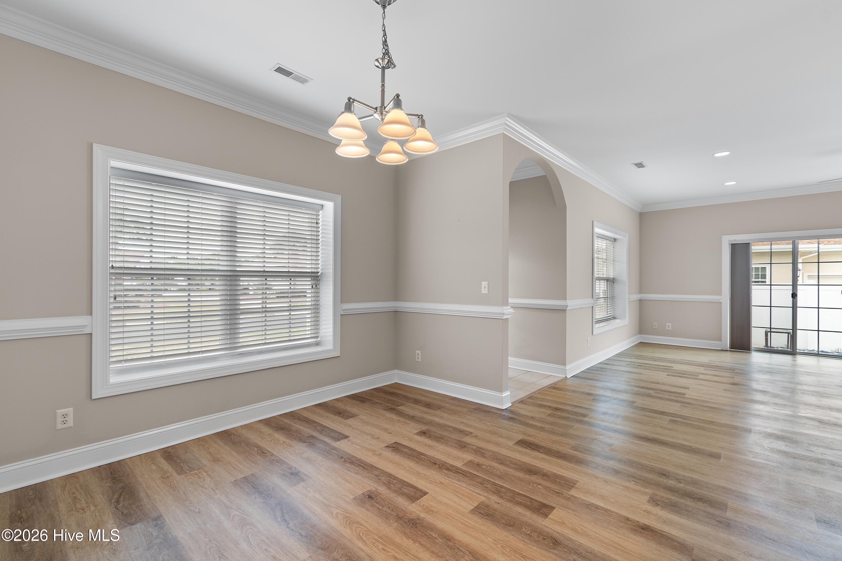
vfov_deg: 77.3
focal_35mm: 15
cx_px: 421
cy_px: 280
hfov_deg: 100.4
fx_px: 351
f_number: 8
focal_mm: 10
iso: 100
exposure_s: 1/5
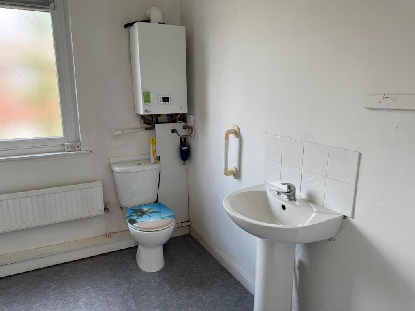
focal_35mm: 24
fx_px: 288
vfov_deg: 56.8
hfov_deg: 71.6
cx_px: 208
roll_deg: -0.3
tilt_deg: -10.5
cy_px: 156
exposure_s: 1/154
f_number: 1.78
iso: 64
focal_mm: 6.76
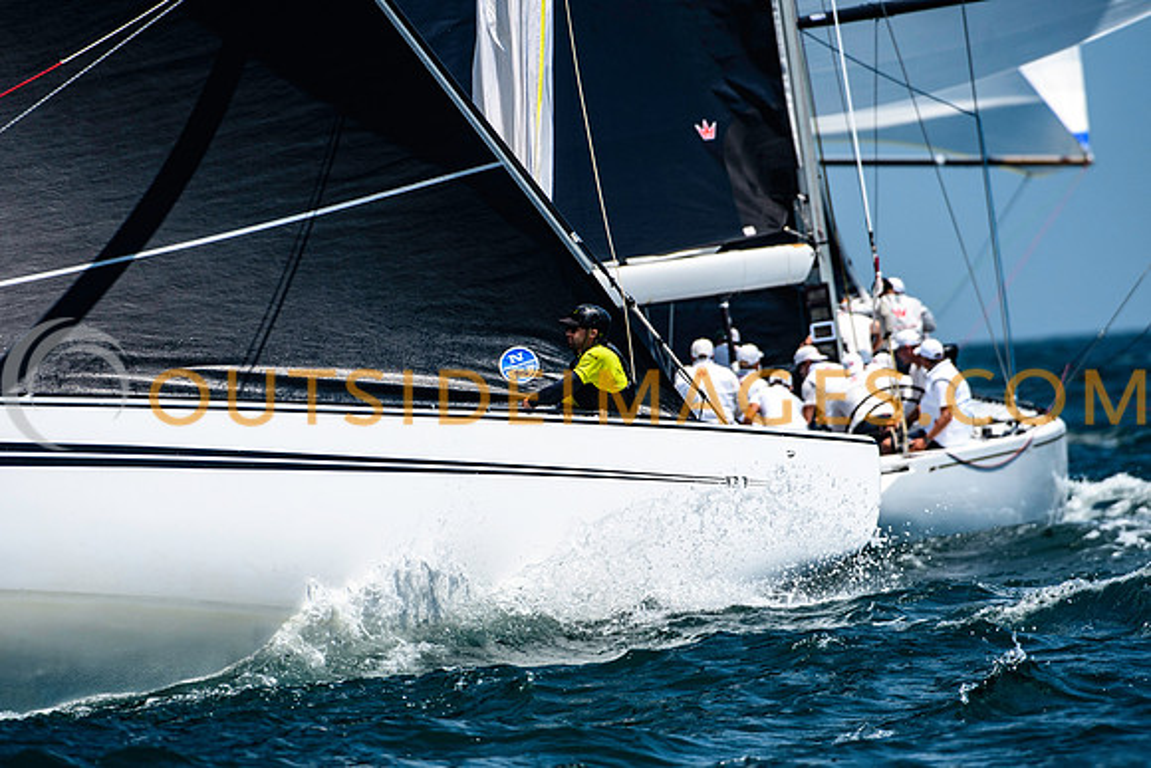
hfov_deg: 3.8
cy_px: 384
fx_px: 17268
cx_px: 576
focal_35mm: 540
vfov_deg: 2.5
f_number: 5.6
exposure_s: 1/4000
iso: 400
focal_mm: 360
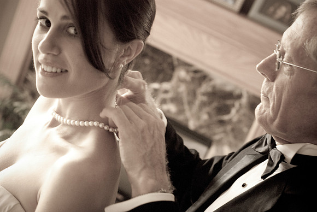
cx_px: 158
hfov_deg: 27.0
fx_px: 661
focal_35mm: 75
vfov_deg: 18.2
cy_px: 106
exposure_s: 1/25
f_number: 3.5
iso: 640
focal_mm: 50
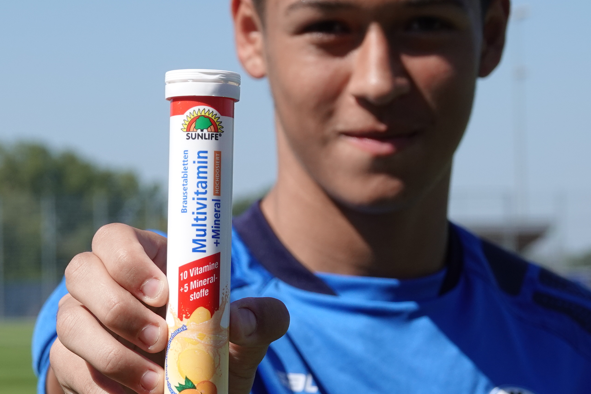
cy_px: 201
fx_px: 2988
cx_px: 175
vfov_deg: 7.5
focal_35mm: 182
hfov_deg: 11.3
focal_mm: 31.33
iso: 100
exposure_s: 1/1000
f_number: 4
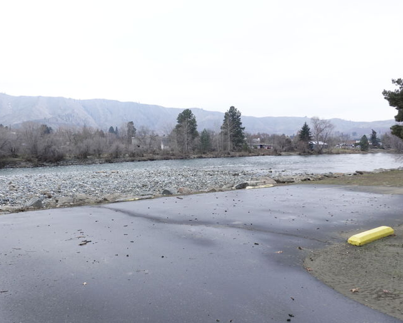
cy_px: 165
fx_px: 334
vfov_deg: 51.6
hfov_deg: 61.7
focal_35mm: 28
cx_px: 163
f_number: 7.1
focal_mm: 9
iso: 250
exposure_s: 1/160
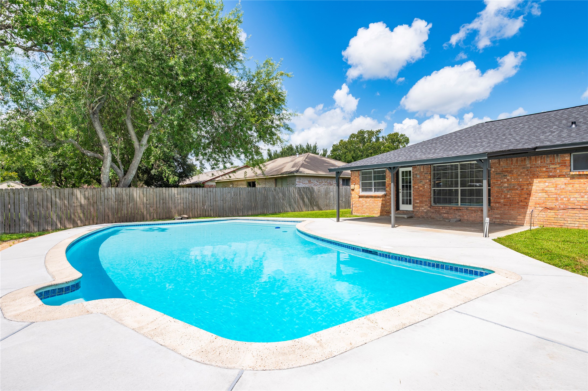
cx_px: 294
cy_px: 196
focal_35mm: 19
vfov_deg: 64.5
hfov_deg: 86.9
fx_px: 310
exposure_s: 1/200
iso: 125
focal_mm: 19
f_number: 13
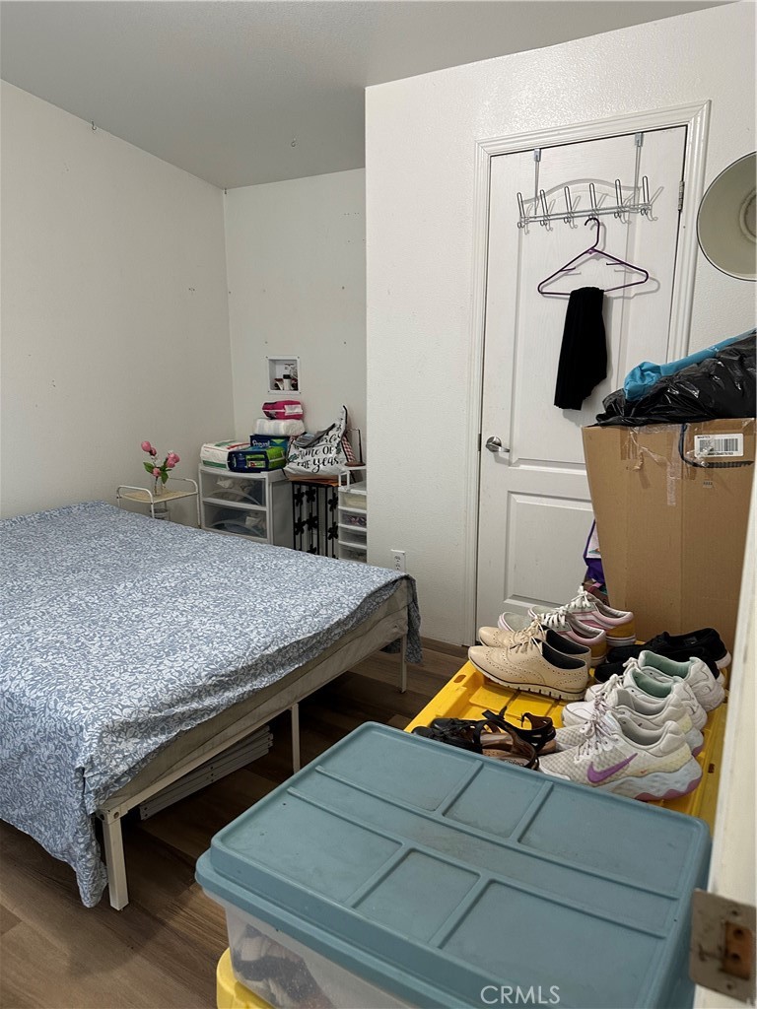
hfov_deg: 56.8
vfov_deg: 71.6
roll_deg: +0.0
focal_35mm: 24
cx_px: 378
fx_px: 700
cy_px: 504
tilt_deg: -10.5
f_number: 1.78
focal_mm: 6.86
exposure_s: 1/60
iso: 250
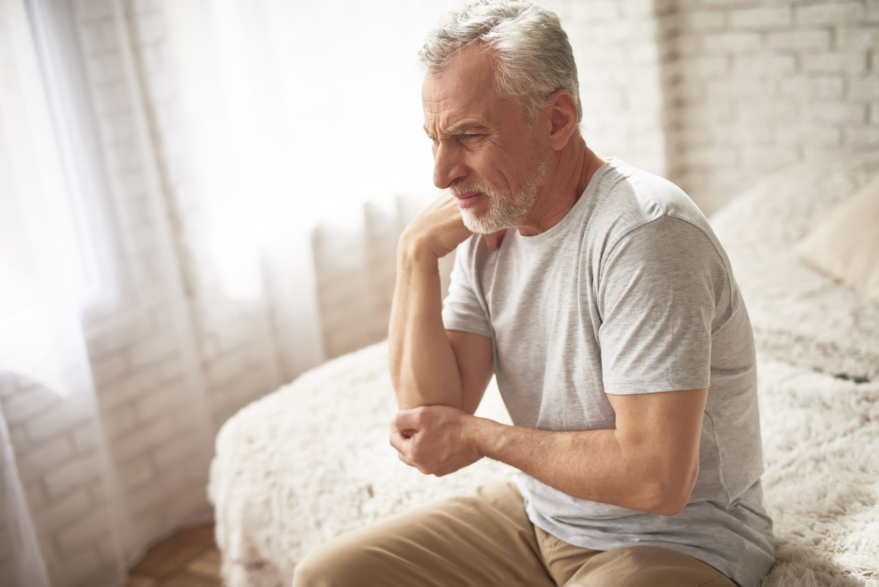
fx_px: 1221
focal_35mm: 50
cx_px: 440
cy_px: 294
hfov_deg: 39.6
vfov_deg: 27.0
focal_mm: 50
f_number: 2
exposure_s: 1/200
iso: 64
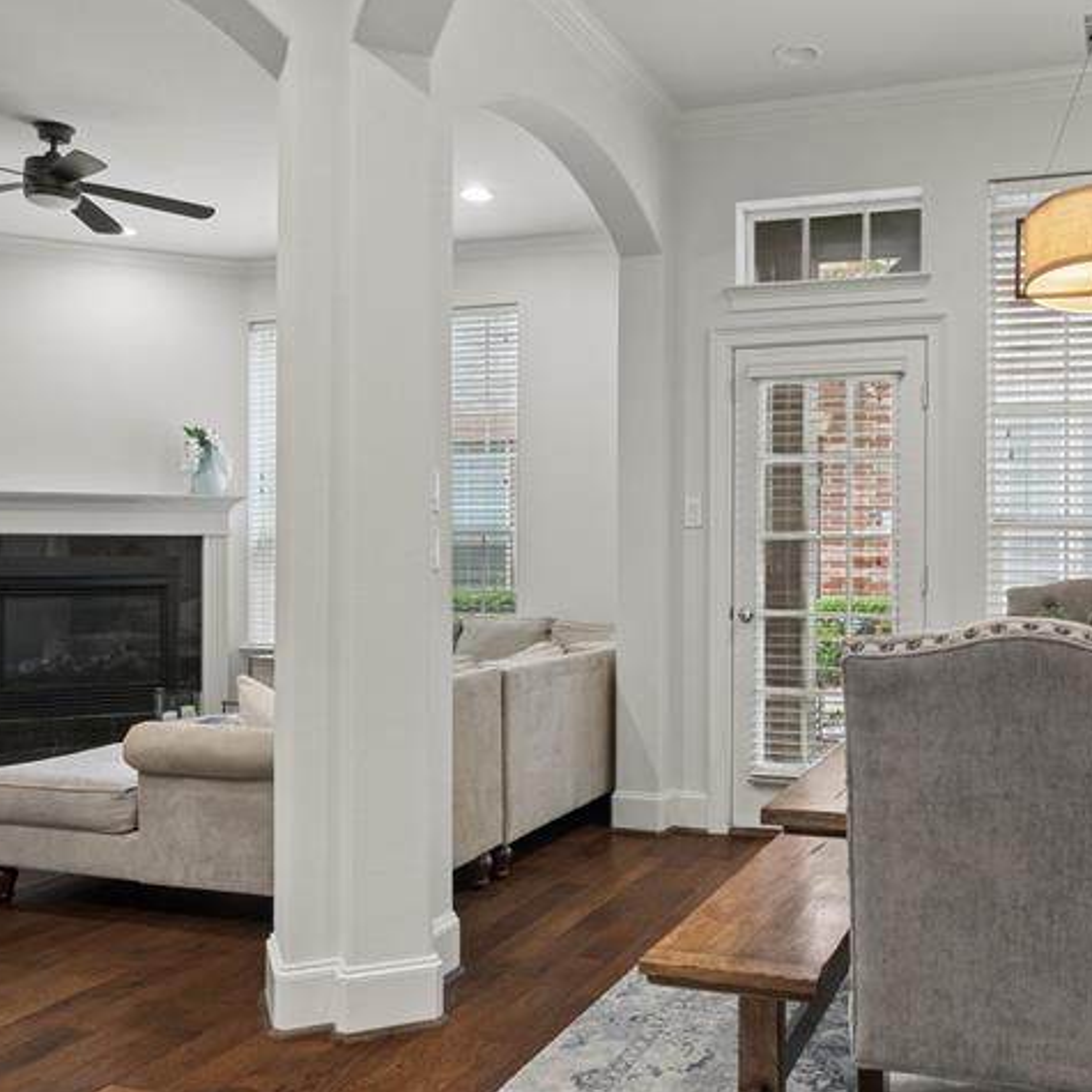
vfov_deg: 49.7
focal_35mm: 33
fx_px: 1178
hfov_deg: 48.8
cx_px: 736
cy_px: 559
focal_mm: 18
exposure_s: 1/8
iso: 400
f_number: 10
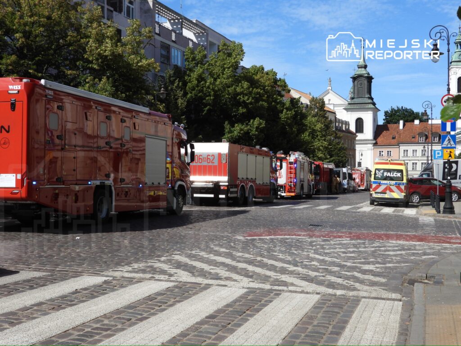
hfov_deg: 40.4
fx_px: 626
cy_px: 173
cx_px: 230
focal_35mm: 47
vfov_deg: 30.9
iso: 100
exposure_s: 1/1250
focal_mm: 8.5
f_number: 3.2
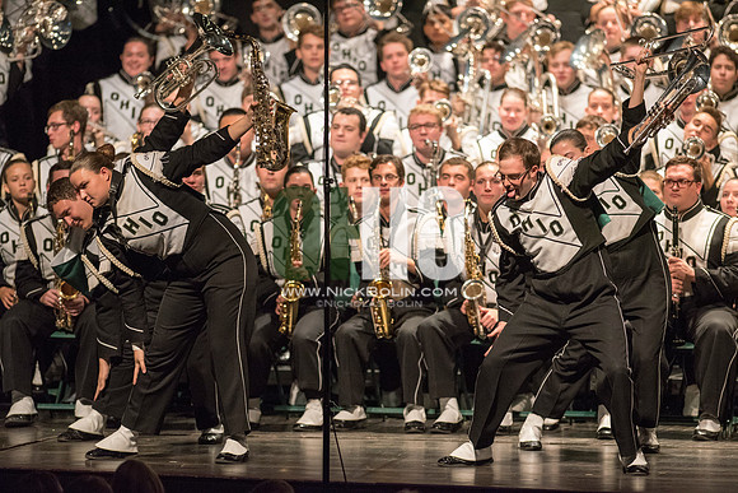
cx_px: 369
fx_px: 6151
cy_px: 246
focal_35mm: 300
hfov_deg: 6.9
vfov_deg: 4.6
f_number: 2.8
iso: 4000
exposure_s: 1/500
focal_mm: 300
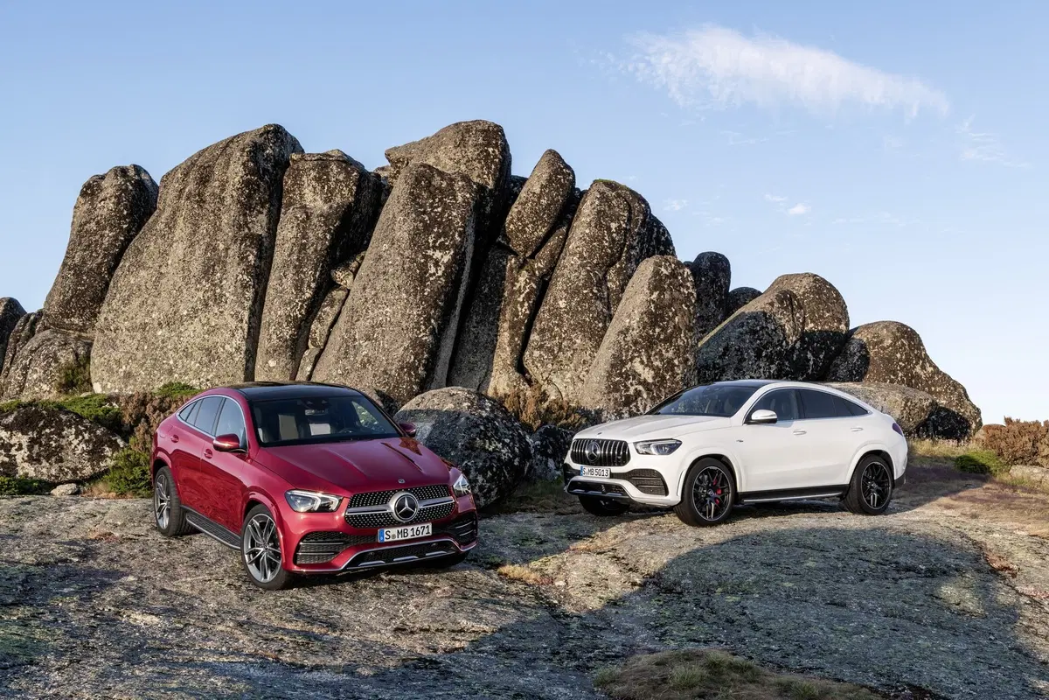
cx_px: 524
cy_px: 350
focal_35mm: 36
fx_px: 1049
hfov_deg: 53.1
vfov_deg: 36.9
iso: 100
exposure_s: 1/20
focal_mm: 36
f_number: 16
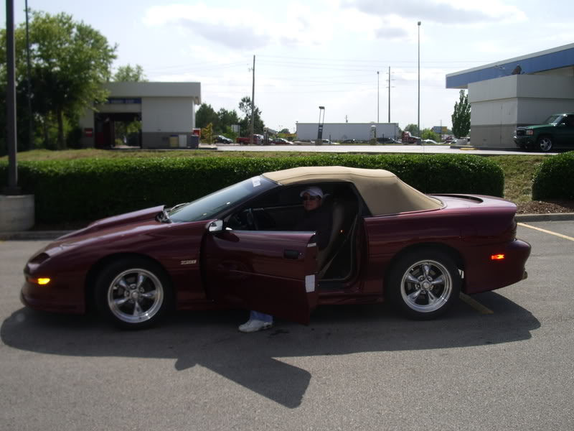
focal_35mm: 41
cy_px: 216
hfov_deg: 45.8
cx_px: 287
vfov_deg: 35.1
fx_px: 680
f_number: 4.6
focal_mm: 6.8
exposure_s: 1/640
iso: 50
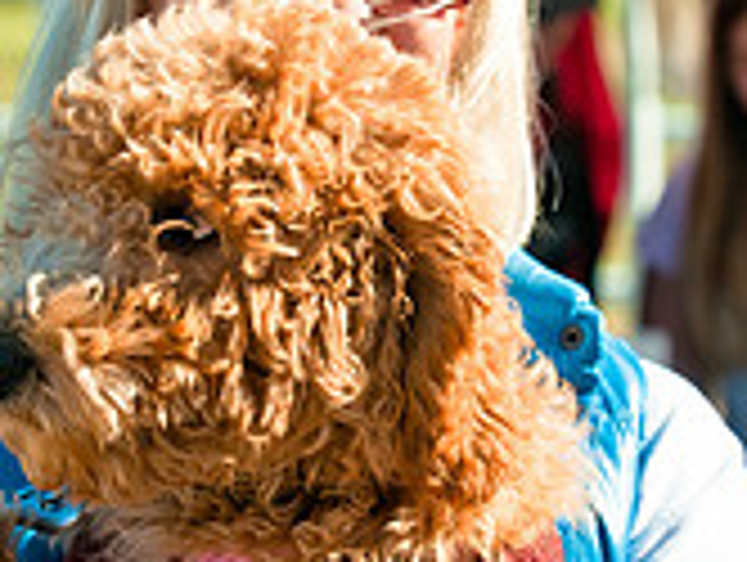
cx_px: 277
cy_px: 360
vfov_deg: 4.8
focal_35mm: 312
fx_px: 6743
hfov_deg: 6.3
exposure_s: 1/1600
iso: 400
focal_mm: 80
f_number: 5.6
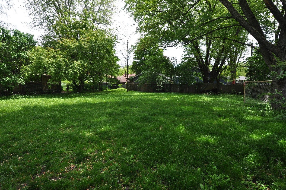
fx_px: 143
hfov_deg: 90.1
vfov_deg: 67.2
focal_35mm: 18
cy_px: 95
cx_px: 143
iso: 400
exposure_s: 1/500
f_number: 8
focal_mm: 12
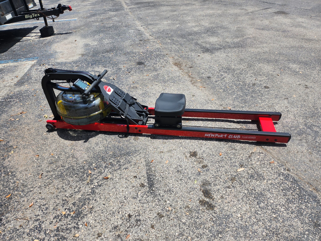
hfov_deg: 71.6
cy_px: 120
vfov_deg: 56.8
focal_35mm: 24
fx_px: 223
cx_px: 160
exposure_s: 1/2693
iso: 50
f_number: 1.8
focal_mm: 5
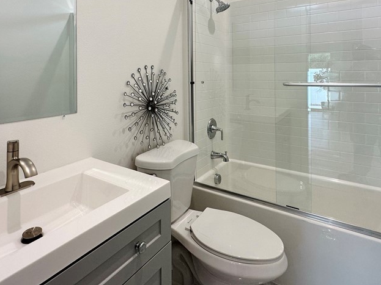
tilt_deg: -0.2
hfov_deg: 73.7
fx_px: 253
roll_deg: +0.5
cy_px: 74
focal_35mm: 23
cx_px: 170
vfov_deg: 56.2
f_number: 2.2
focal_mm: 2.22
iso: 100
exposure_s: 1/120
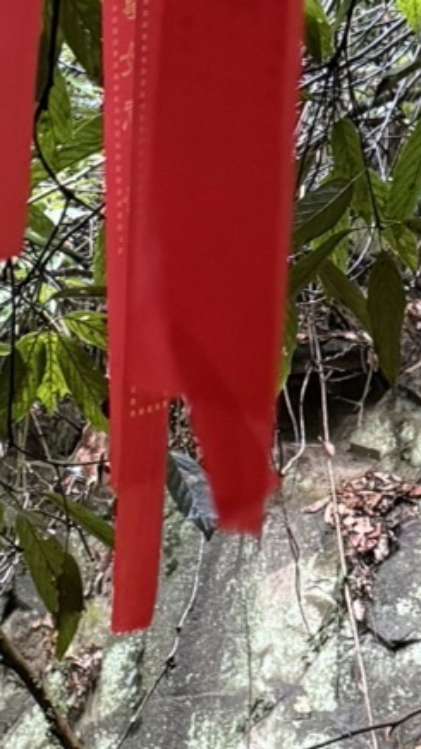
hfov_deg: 10.0
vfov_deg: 17.1
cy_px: 883
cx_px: 412
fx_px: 2383
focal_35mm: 120
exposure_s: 1/60
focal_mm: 6.76
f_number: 1.78
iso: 640
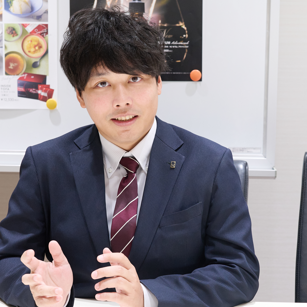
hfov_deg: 20.4
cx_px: 186
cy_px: 197
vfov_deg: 20.4
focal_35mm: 85
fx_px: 853
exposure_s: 1/160
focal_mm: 50
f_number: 5
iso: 2000
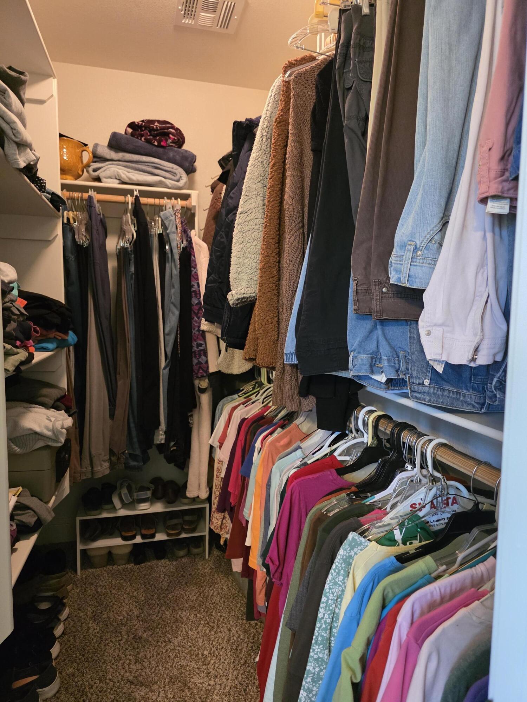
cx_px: 264
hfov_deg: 58.9
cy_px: 351
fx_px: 467
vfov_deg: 73.9
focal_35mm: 23
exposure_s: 1/120
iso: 1600
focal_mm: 6.3
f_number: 1.7
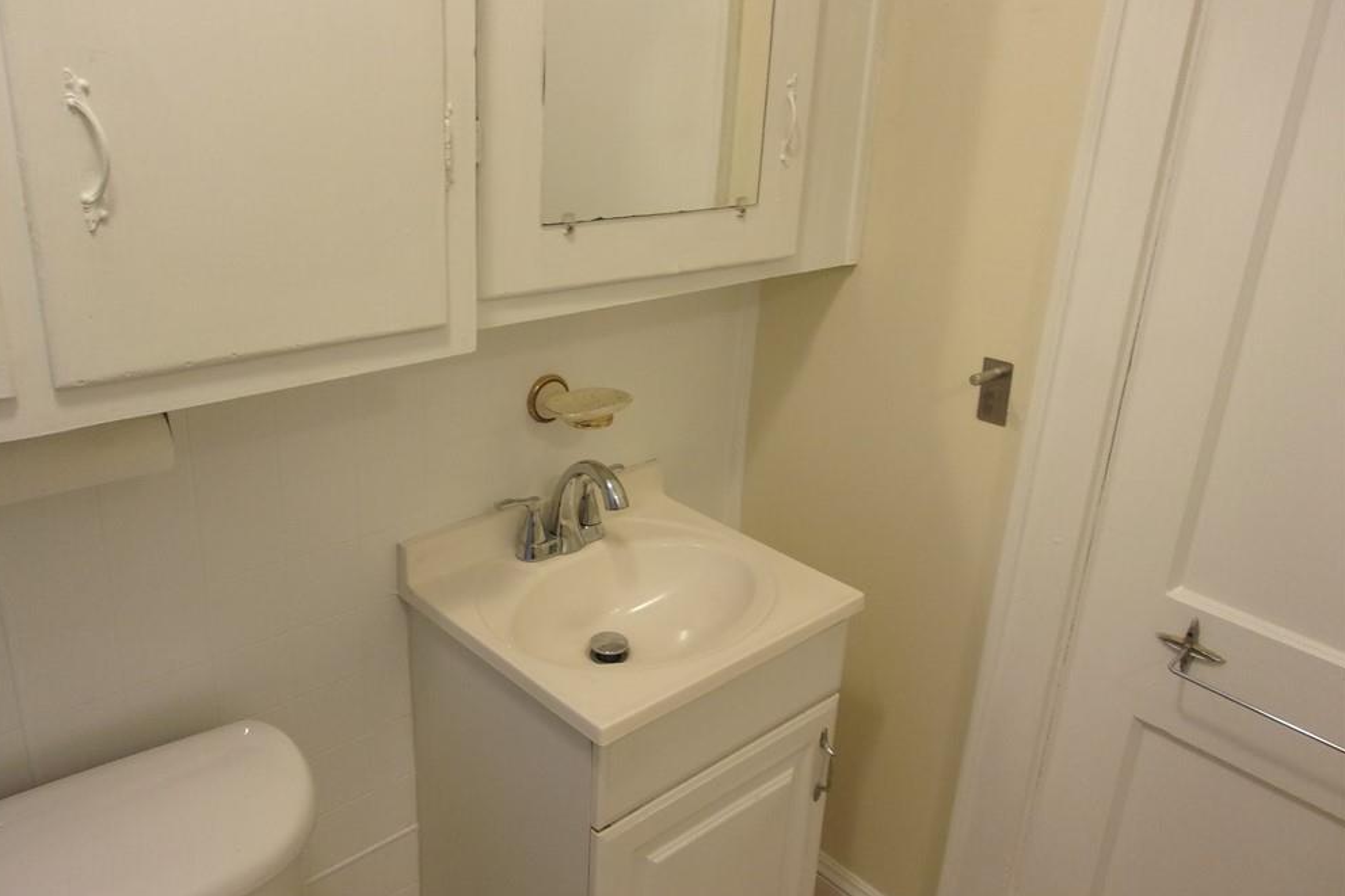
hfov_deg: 63.7
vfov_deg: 44.9
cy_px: 431
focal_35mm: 29
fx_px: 1083
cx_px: 656
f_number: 3
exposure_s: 1/34
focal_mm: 4.9
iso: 187
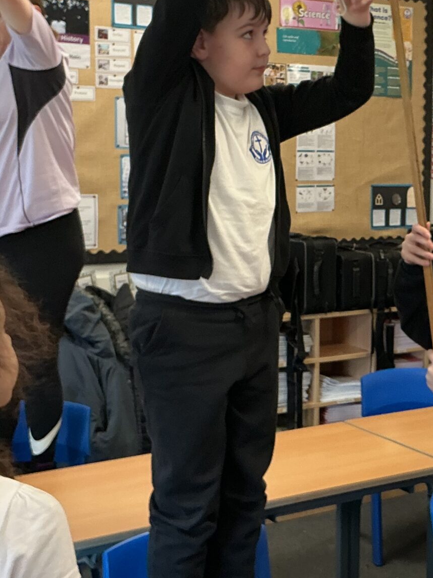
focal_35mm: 65
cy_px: 213
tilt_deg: -3.8
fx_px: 1084
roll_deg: -0.6
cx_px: 371
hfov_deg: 22.2
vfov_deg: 29.7
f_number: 1.8
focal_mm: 3
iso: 80
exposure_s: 1/60
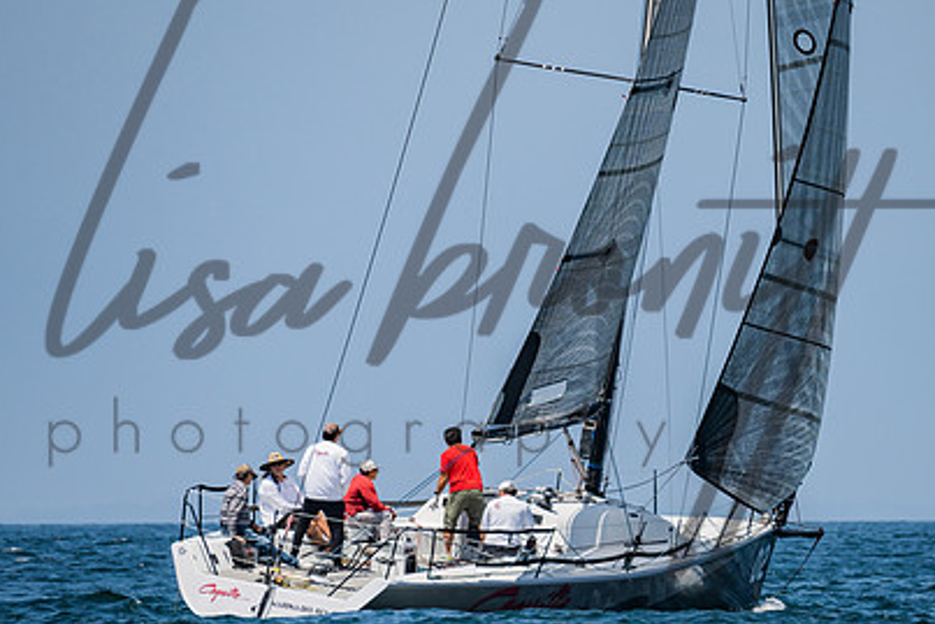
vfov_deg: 2.0
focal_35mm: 693
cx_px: 564
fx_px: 18004
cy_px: 364
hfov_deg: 3.0
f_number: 6.3
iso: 250
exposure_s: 1/2000
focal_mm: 390
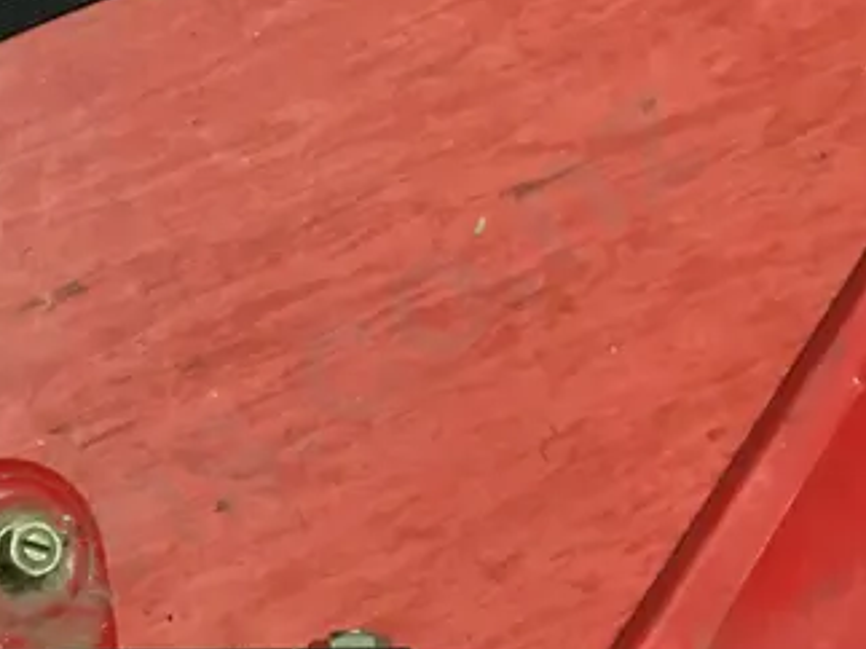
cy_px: 944
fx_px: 2301
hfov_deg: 18.9
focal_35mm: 92
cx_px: -416
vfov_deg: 15.0
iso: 100
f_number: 2.2
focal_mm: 4.15
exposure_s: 1/10
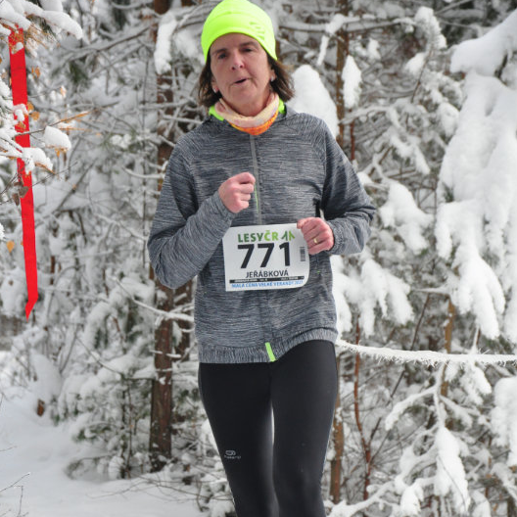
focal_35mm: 203
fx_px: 3424
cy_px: 362
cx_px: 258
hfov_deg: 8.6
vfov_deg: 8.6
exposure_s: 1/640
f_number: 5.6
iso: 1000
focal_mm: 105
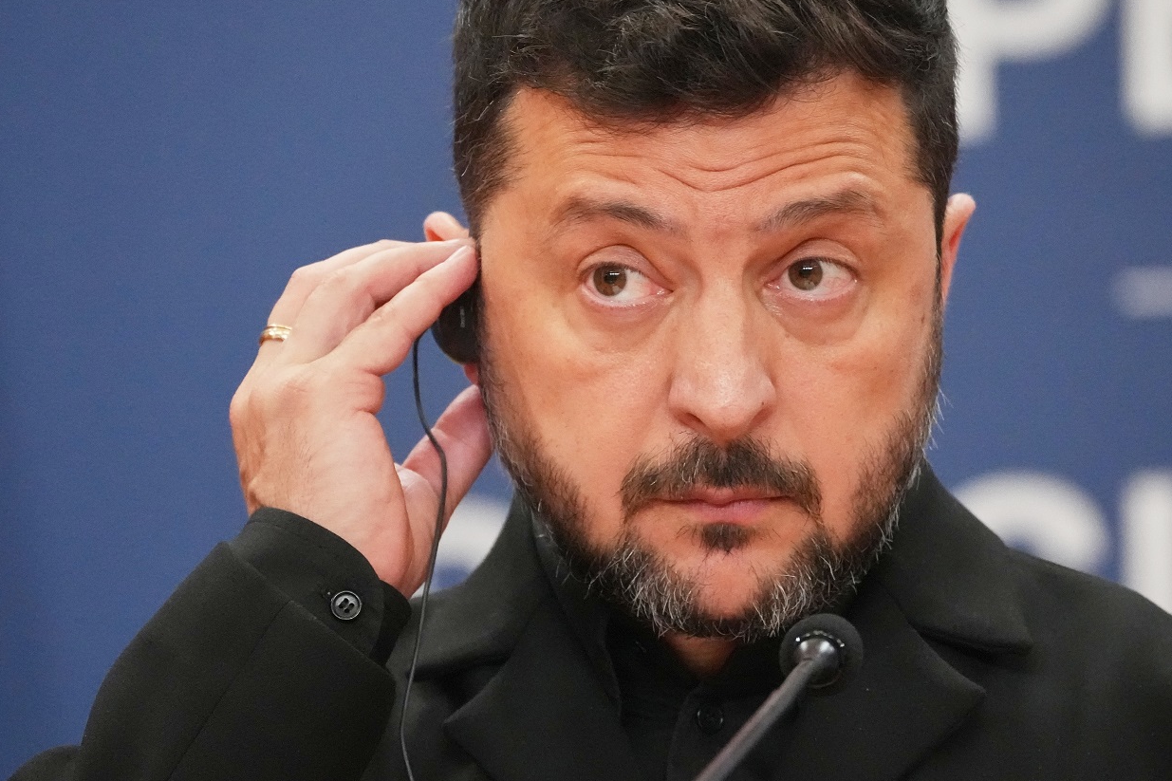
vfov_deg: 2.2
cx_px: 573
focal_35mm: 622
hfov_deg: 3.3
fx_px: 20245
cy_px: 387
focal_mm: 400
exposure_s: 1/500
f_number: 5.6
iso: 10000
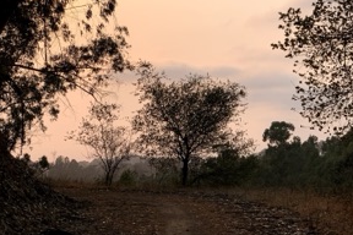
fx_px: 735
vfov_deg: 18.1
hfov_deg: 26.9
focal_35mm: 75
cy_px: 62
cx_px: 212
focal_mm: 6
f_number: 2.4
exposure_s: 1/1115
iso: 16
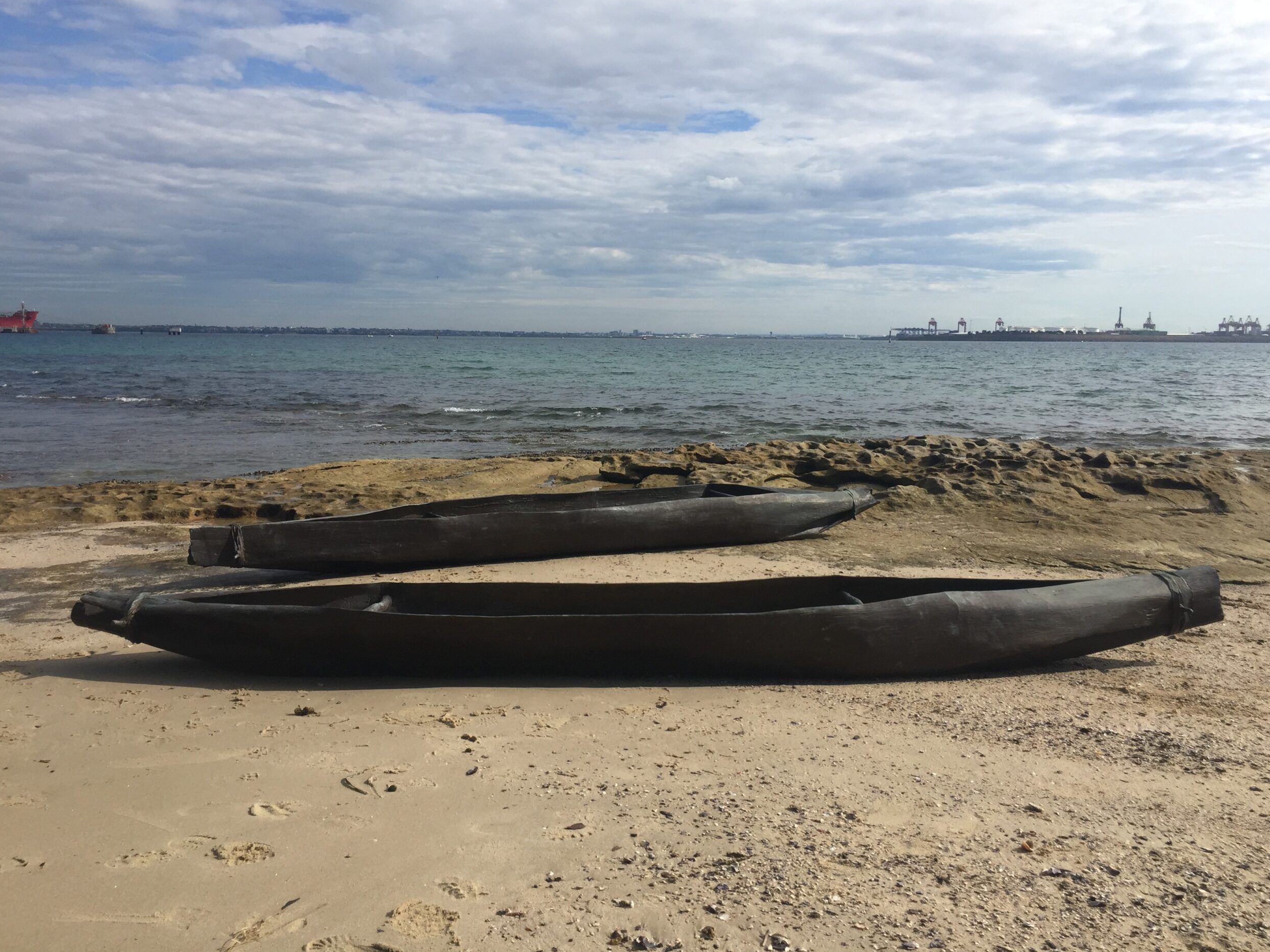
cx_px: 647
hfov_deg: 60.0
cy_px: 465
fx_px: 1101
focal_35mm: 30
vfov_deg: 46.8
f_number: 2.2
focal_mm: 4.15
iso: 32
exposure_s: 1/2475
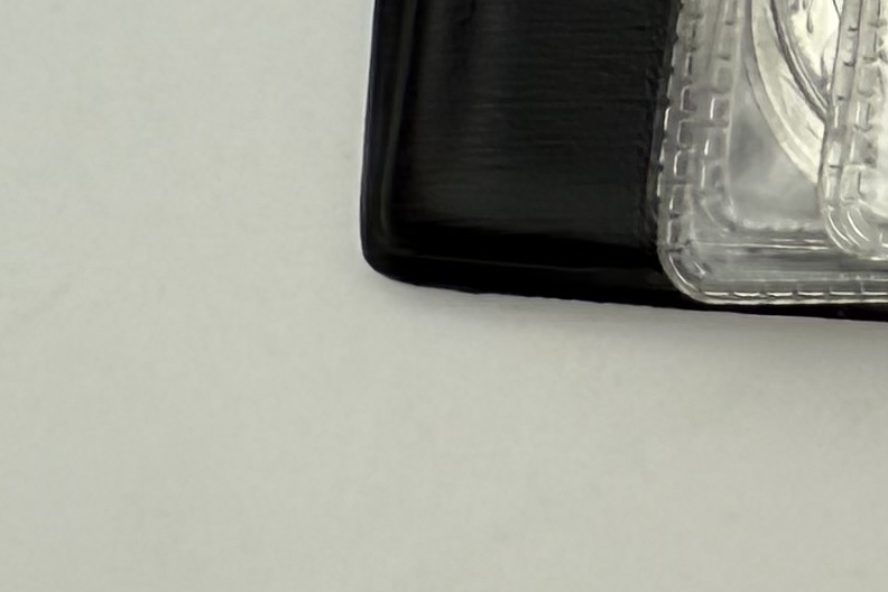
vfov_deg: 9.2
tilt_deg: -76.3
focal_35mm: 127
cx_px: 2186
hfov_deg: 12.4
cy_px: -1028
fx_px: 3132
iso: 40
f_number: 2.2
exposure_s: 1/274
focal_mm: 2.22
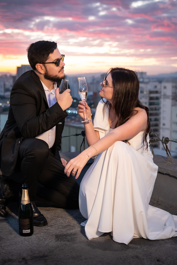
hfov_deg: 25.5
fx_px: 391
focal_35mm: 53
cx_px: 88
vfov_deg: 37.5
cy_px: 132
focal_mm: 35
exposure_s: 1/500
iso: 2000
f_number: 2.5
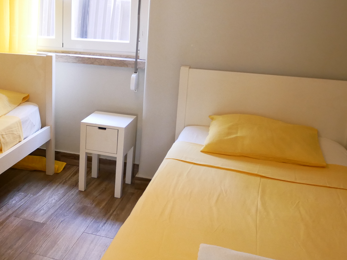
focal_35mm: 47
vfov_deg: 30.9
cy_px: 123
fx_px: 471
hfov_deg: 37.8
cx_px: 37
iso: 1250
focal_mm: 12
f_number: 3.5
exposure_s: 1/60
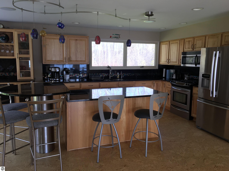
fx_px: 192
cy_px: 86
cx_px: 114
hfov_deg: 61.7
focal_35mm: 29
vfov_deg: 48.2
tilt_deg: -7.9
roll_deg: -1.5
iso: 25
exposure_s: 1/60
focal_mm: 4.15
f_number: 2.2
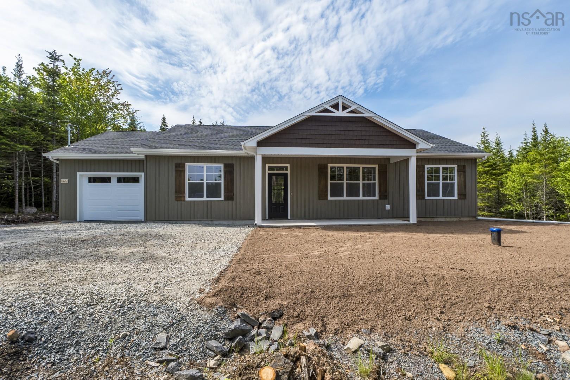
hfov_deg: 100.4
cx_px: 285
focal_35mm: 15
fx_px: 237
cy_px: 190
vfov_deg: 77.3
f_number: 6.3
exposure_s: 1/1250
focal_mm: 10
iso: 400
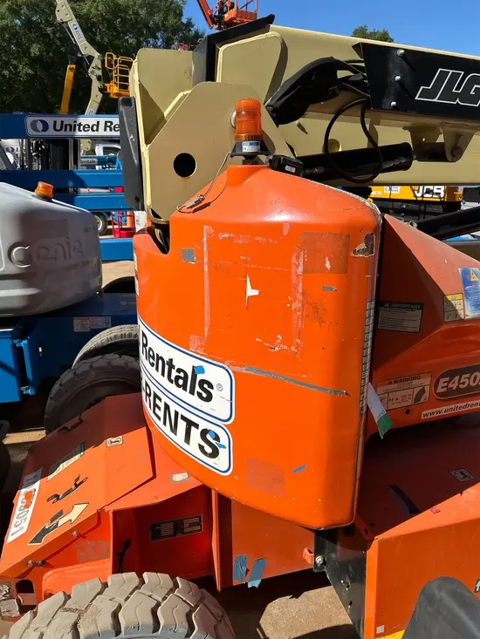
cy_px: 320
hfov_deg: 53.1
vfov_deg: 67.3
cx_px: 240
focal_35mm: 26
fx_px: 481
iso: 50
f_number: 1.5
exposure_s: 1/4115
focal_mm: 5.7
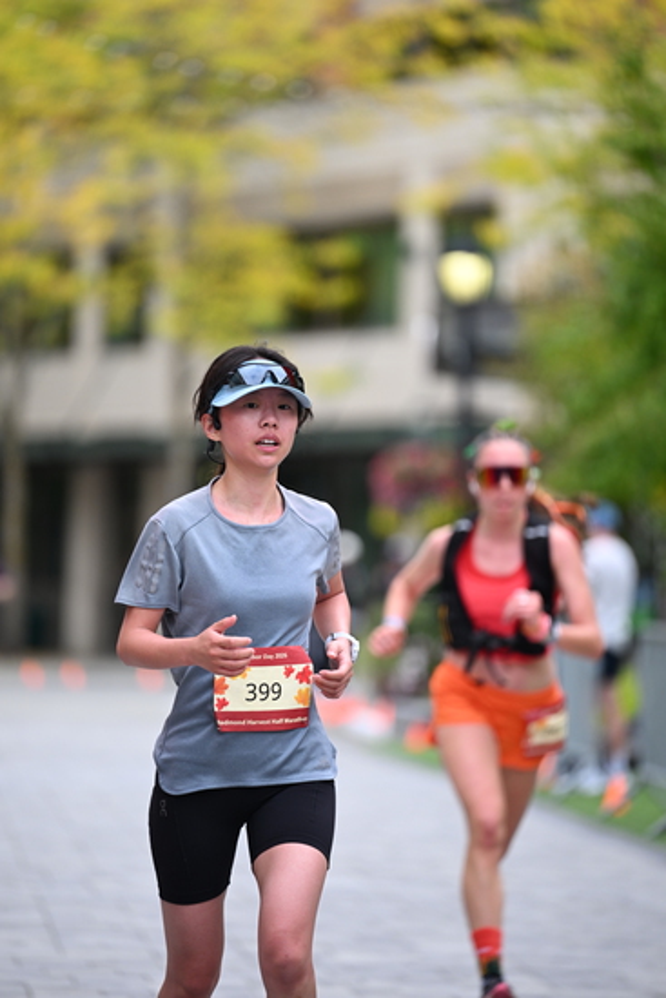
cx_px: 333
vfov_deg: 10.3
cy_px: 499
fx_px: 5546
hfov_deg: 6.9
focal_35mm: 200
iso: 640
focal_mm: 200
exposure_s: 1/2000
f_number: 2.8
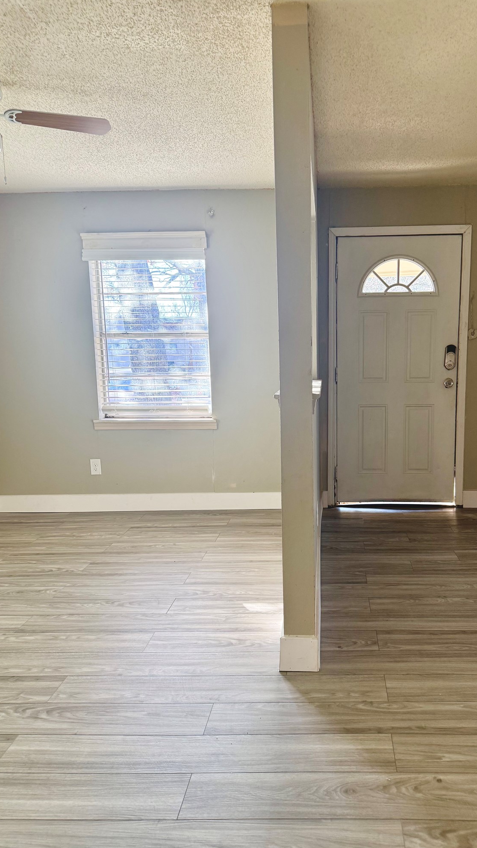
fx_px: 607
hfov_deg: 42.5
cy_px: 430
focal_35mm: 27
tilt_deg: -11.0
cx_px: 304
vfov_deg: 69.9
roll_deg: +0.1
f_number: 1.78
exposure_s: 1/137
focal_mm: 6.76
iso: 200
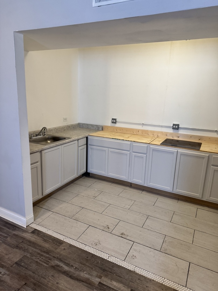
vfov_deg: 71.6
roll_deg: -0.3
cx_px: 109
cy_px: 146
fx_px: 202
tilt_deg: -6.0
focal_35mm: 24
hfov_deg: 56.8
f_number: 1.78
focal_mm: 6.76
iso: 200
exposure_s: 1/120
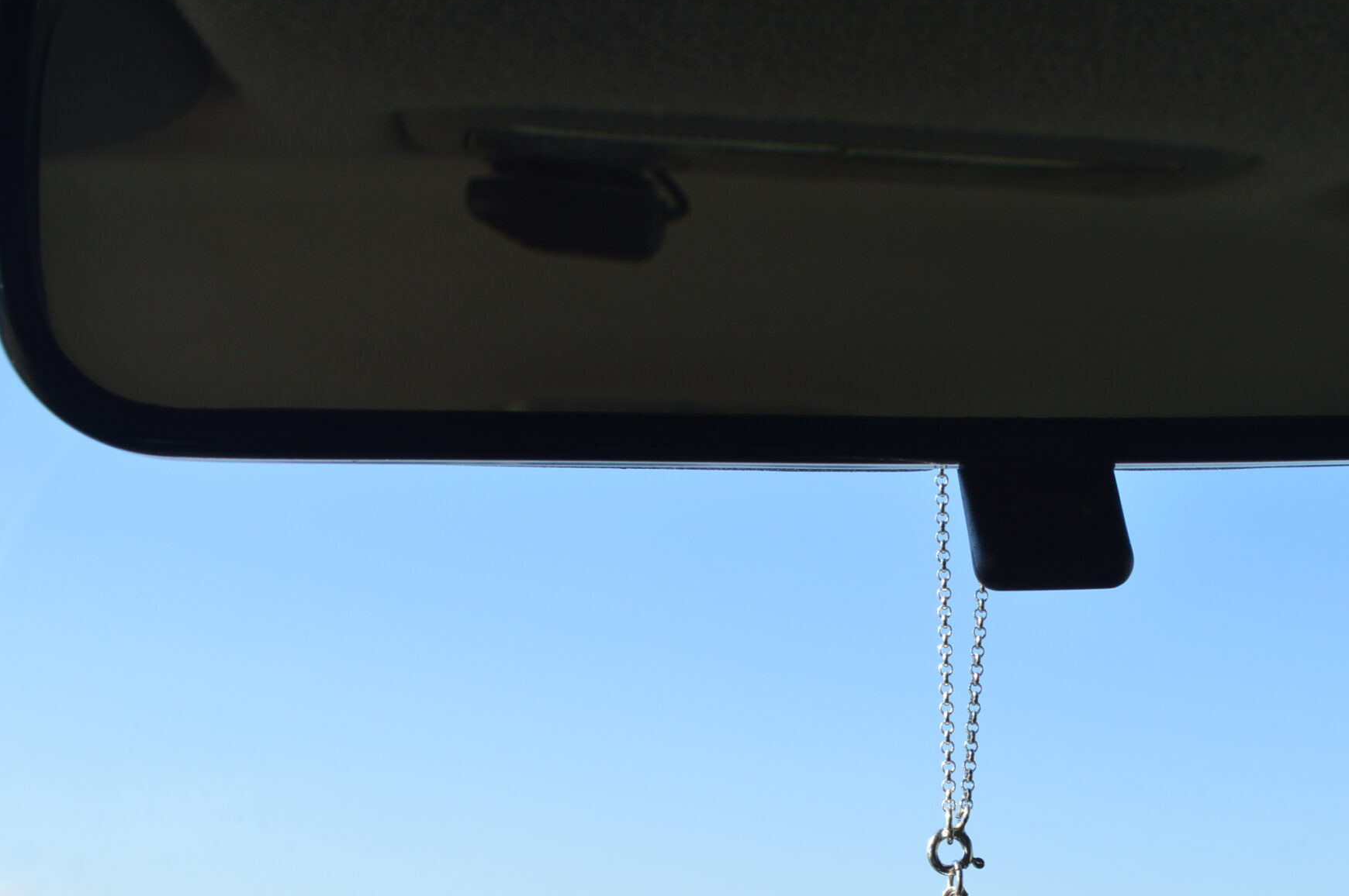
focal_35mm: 53
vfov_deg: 25.2
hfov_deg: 37.0
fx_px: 1984
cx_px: 943
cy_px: 650
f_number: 10
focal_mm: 24
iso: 180
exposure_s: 1/125
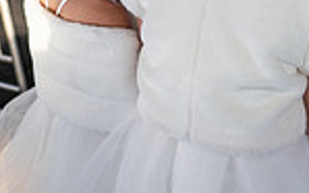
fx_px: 800
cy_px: -53
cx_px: 220
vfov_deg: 13.3
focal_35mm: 95
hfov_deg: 21.7
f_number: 1.4
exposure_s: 1/1000
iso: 125
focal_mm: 24
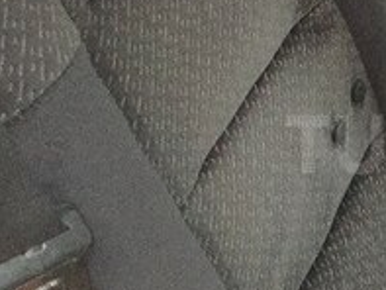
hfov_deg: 18.9
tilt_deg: -42.1
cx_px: 486
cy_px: 144
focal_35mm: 97
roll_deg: -13.6
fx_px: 1082
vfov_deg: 15.3
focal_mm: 4.15
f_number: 2.2
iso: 640
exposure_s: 1/17
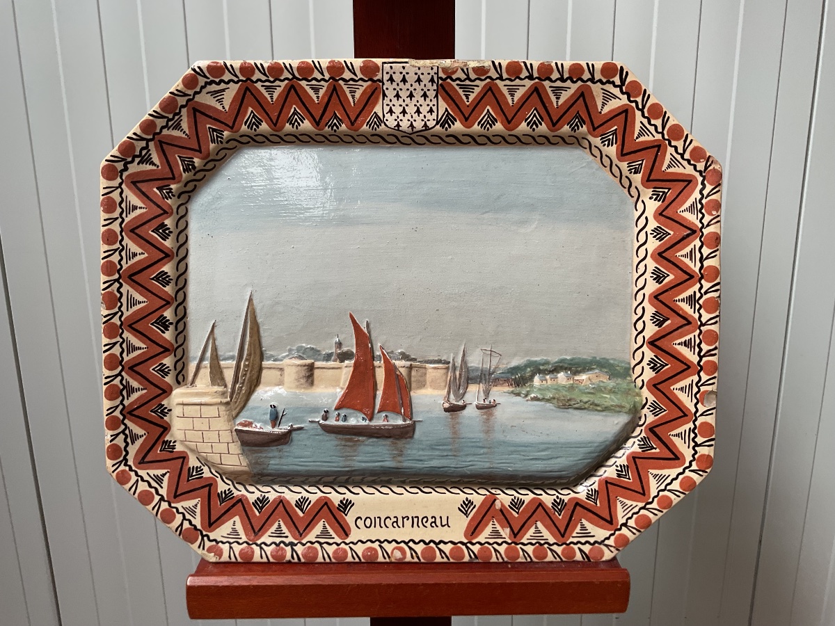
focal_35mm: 29
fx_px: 700
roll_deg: +1.1
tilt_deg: -14.8
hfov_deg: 61.7
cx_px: 418
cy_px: 313
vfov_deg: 48.2
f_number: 1.8
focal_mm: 3
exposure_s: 1/270
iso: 16
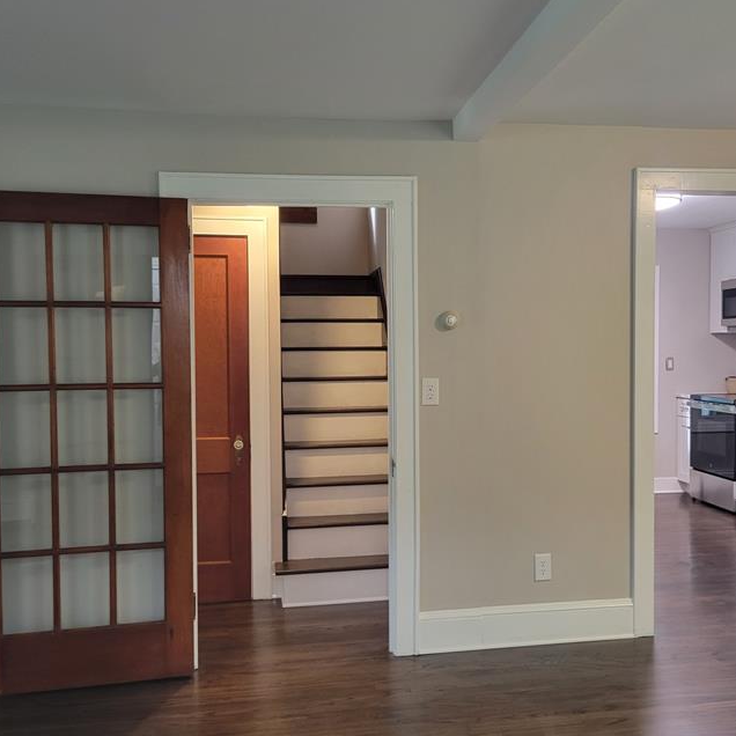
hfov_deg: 44.8
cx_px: 420
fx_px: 890
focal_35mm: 37
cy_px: 384
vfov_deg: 44.9
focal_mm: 5.4
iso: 250
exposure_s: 1/40
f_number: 1.8
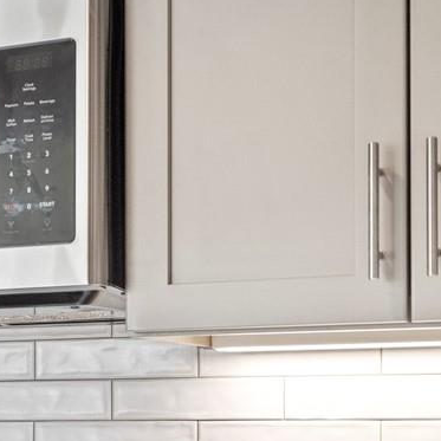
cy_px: 495
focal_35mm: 110
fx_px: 1585
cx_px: -166
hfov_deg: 15.0
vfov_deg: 15.4
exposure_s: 1/40
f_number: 3.6
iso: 200
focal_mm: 14
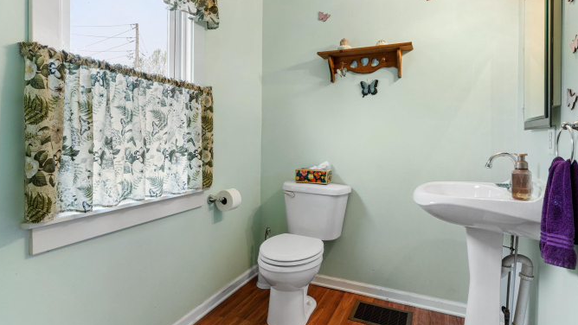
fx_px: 307
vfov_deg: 55.1
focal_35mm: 20
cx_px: 284
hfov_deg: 86.6
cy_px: 116
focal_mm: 17
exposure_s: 1/10
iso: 640
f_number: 6.3
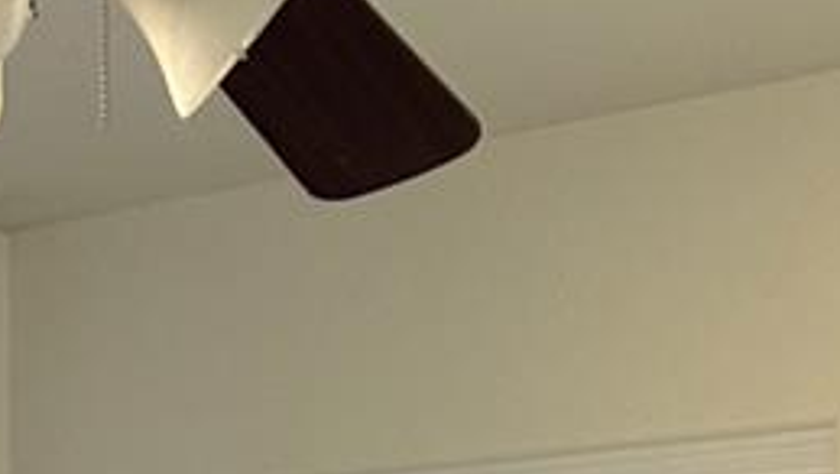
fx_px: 2919
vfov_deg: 7.4
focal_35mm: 131
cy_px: 1701
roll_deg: +1.3
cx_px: 139
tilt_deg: -15.2
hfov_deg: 16.2
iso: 64
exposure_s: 1/121
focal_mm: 5.7
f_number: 1.5
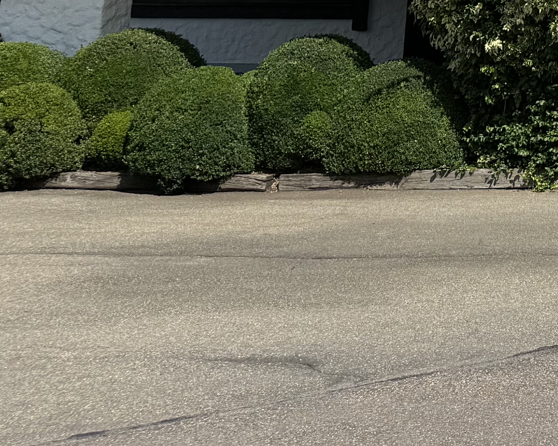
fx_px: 1503
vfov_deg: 15.0
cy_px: -312
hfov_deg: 17.0
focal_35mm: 91
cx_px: 1029
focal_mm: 6.76
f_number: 1.78
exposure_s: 1/5814
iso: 80
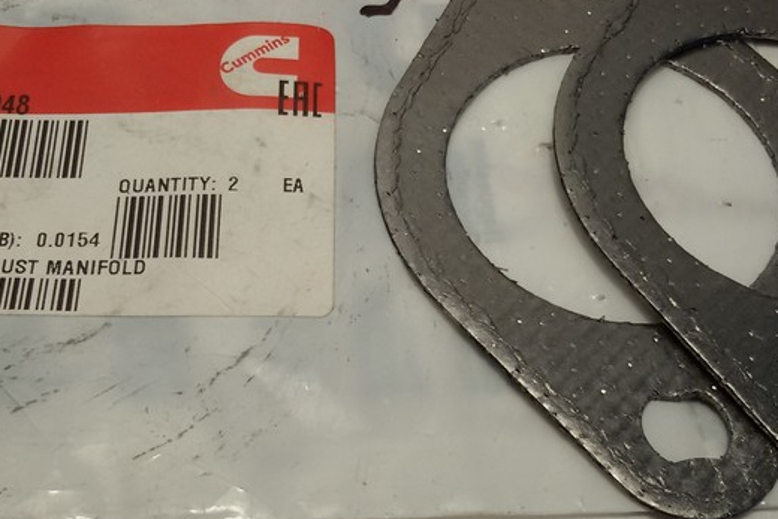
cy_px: 241
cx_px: 308
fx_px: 1340
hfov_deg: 32.3
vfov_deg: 21.9
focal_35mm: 62
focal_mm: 2.93
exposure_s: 1/107
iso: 40
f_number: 2.4
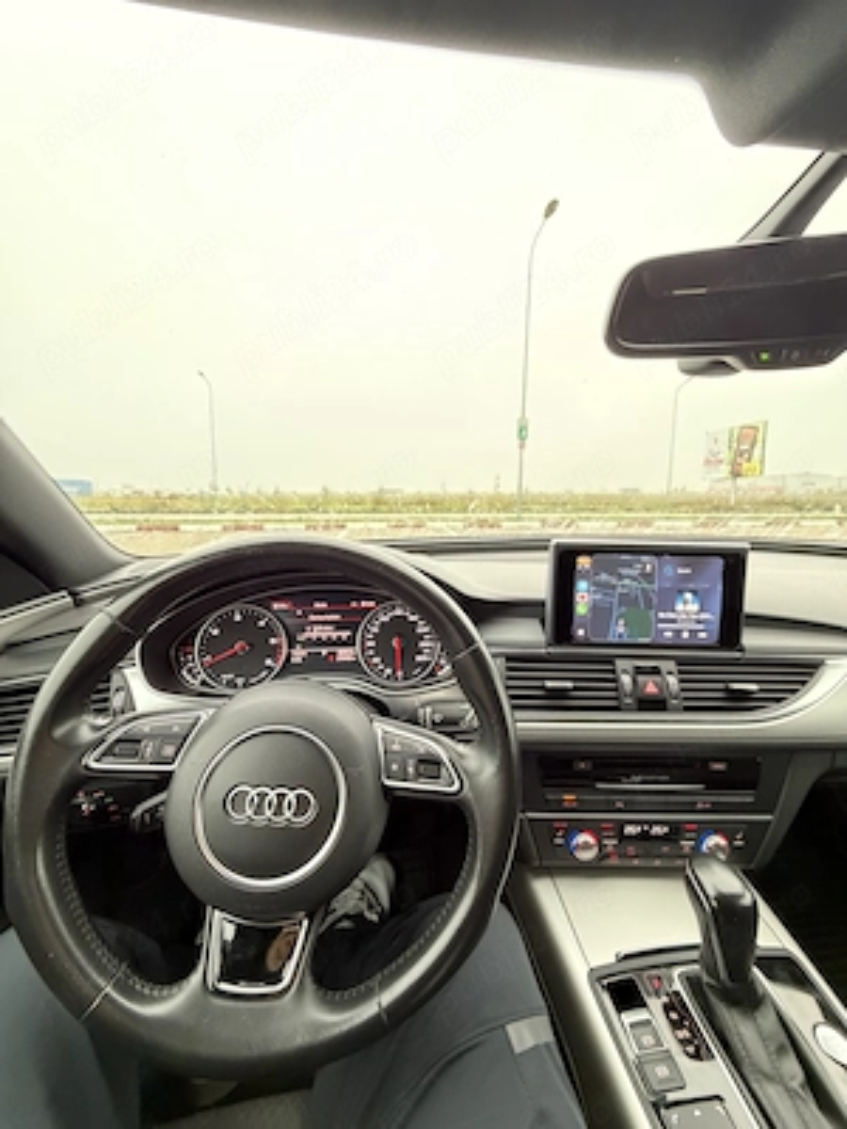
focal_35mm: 14
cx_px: 424
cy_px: 564
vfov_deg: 102.1
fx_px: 457
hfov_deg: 85.7
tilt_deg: -9.4
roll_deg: -0.2
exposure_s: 1/60
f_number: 2.2
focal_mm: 2.22
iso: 640
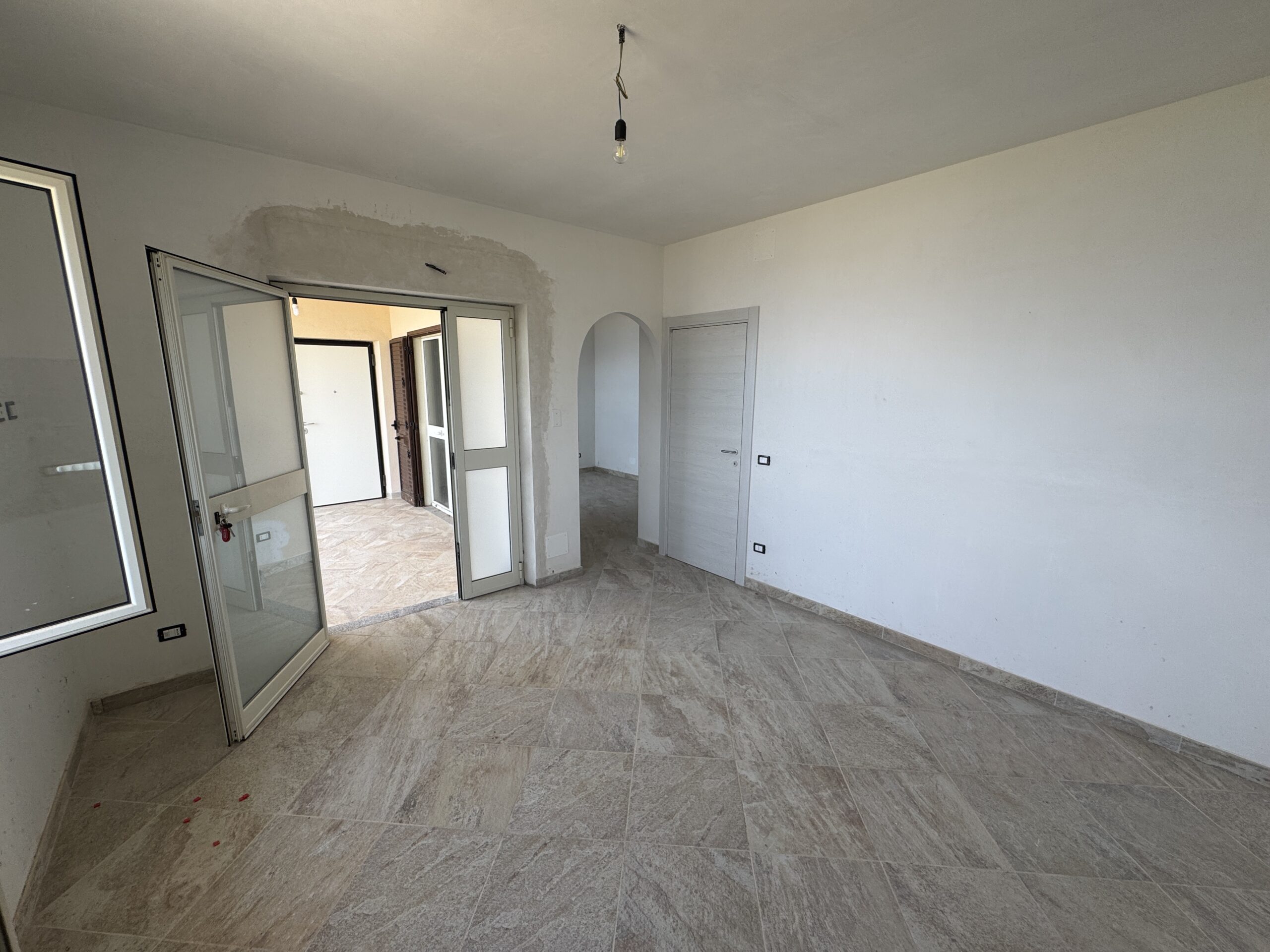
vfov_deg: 85.7
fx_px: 514
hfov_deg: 102.1
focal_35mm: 14
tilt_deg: -10.7
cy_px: 476
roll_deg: +0.7
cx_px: 635
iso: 40
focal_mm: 2.22
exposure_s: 1/122
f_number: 2.2
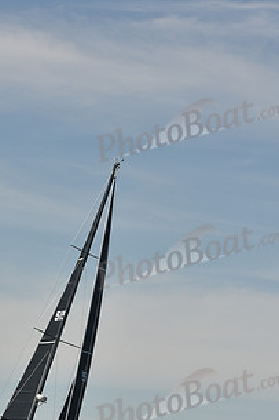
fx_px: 2479
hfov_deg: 6.4
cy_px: 346
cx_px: 25
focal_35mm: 213
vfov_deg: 9.6
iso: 250
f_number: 7.1
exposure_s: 1/640
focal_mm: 112
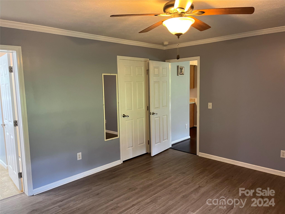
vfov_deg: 53.1
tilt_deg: -6.6
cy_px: 107
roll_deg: +1.5
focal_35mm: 26
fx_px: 214
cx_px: 142
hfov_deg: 67.3
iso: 320
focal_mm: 5.1
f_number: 1.6
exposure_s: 1/60
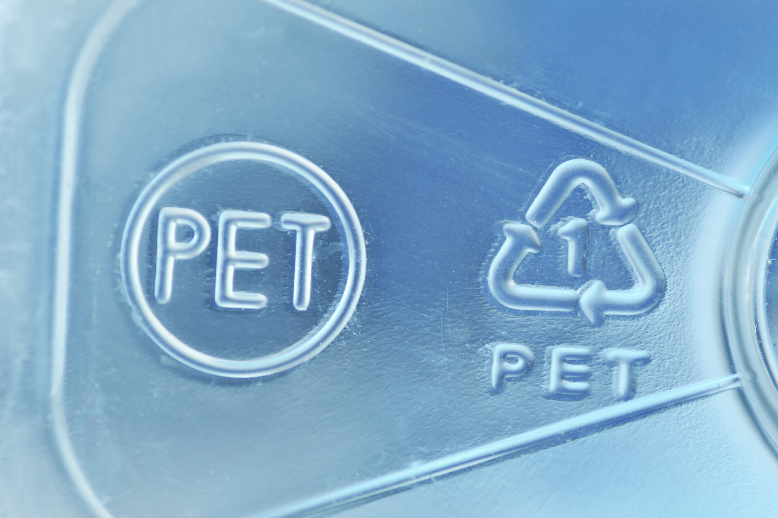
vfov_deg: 10.2
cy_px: 259
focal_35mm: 135
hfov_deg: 15.2
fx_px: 2917
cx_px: 389
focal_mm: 90
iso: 100
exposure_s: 1/5
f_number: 9
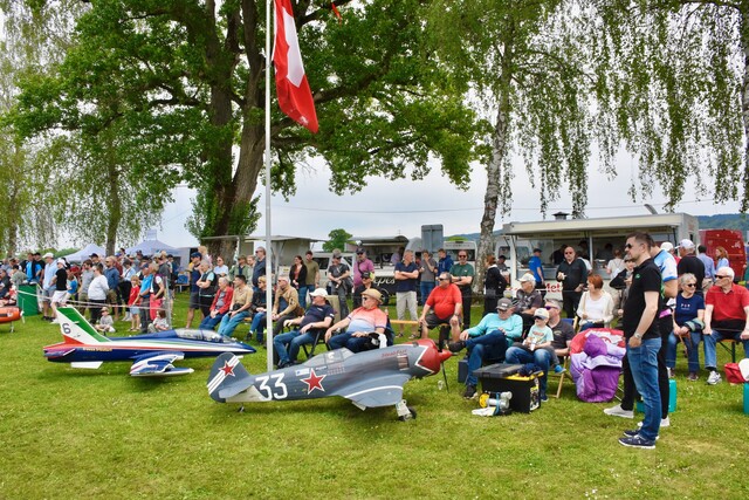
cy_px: 250
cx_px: 374
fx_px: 562
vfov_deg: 48.0
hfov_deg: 67.4
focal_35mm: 27
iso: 640
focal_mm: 18
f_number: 11
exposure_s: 1/500
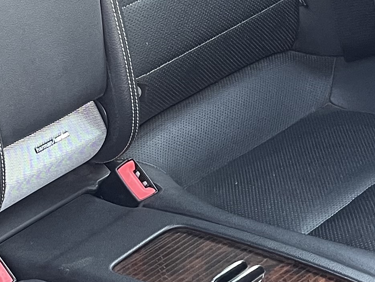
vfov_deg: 13.7
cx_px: 64
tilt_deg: -31.3
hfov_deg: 18.0
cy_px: 93
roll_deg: -0.9
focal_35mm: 108
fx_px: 1170
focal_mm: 5.1
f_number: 1.6
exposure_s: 1/60
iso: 250
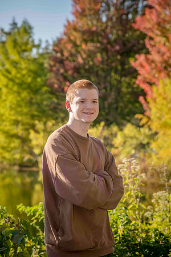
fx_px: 655
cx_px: 86
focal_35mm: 92
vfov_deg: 22.1
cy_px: 128
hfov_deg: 14.9
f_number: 5.6
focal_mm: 92
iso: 400
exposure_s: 1/800
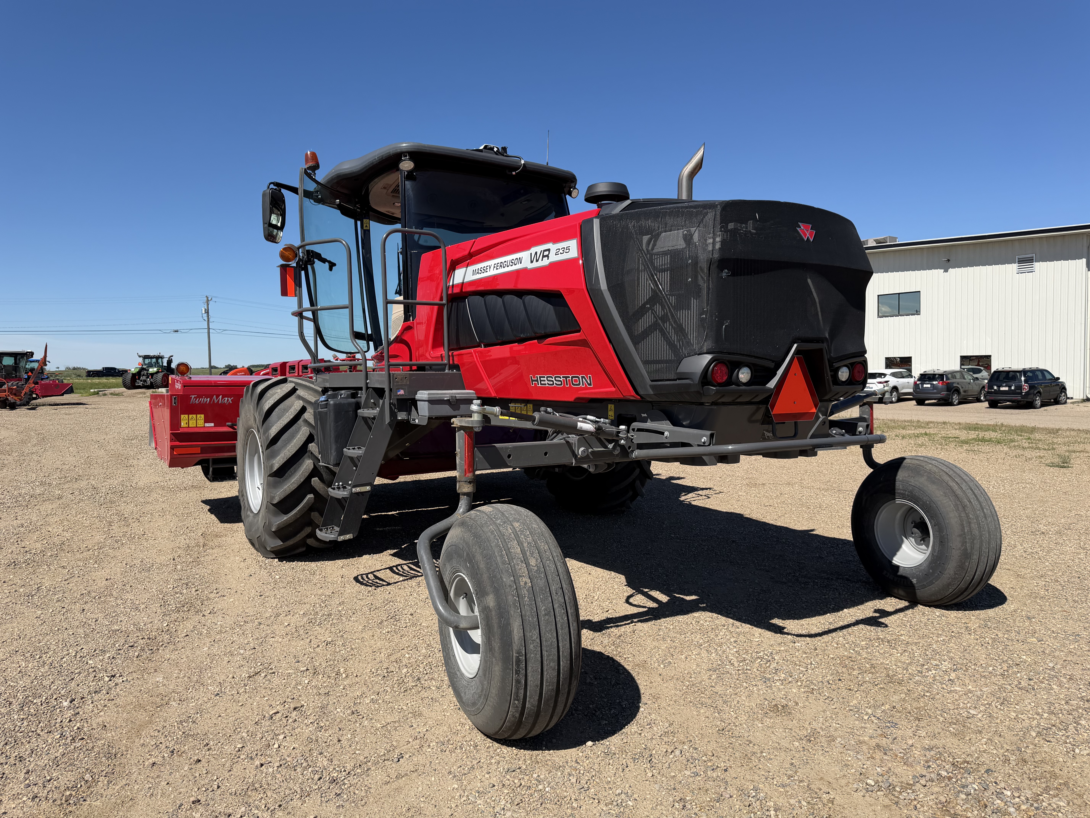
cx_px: 545
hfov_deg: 71.6
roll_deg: -0.5
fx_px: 756
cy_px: 409
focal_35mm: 24
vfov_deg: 56.8
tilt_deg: -3.8
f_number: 1.78
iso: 80
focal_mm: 6.76
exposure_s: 1/4405
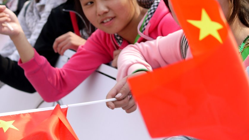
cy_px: 1
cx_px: 152
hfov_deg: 25.5
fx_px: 548
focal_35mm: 83
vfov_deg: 14.4
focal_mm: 20
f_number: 2.2
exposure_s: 1/1300
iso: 100
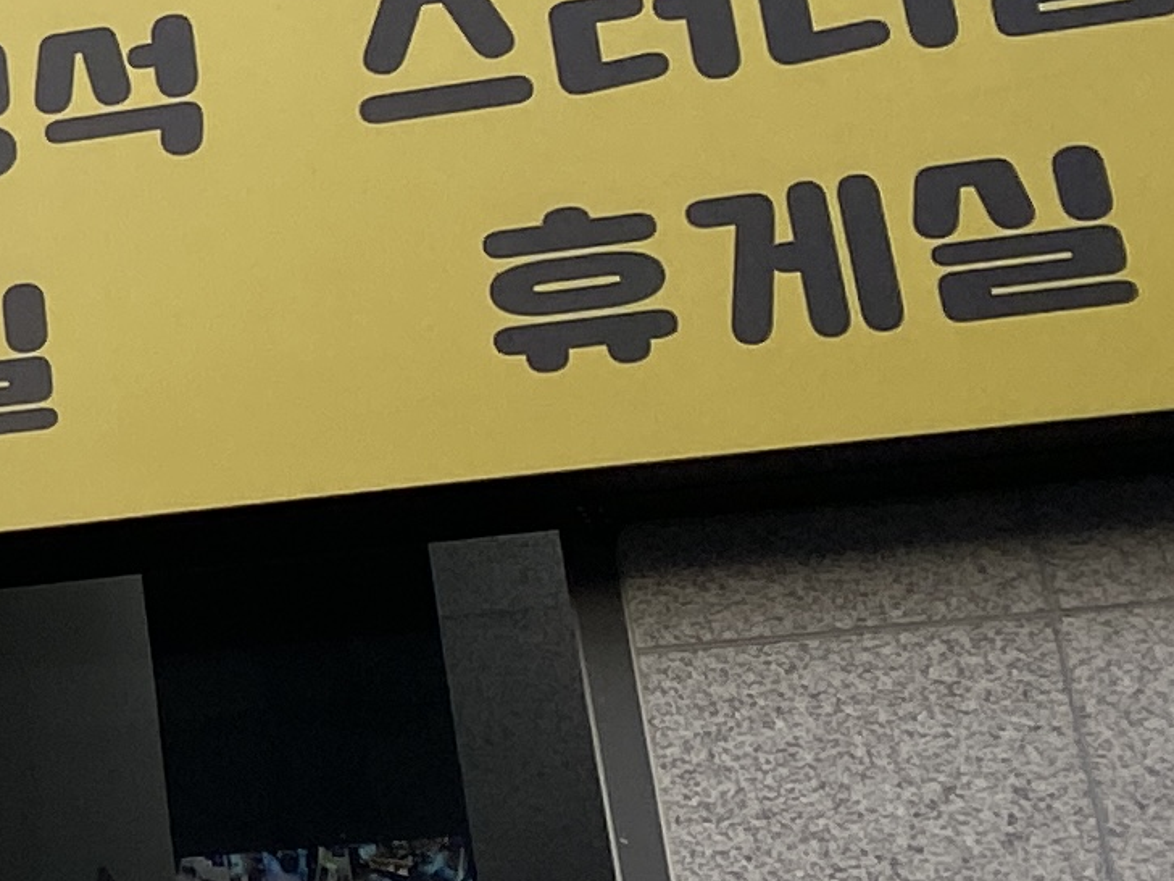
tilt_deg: +34.0
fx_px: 4884
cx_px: -1869
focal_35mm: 144
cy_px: -392
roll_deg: -10.1
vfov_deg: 10.0
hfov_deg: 11.0
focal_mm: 4.25
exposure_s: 1/373
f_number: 1.8
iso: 32
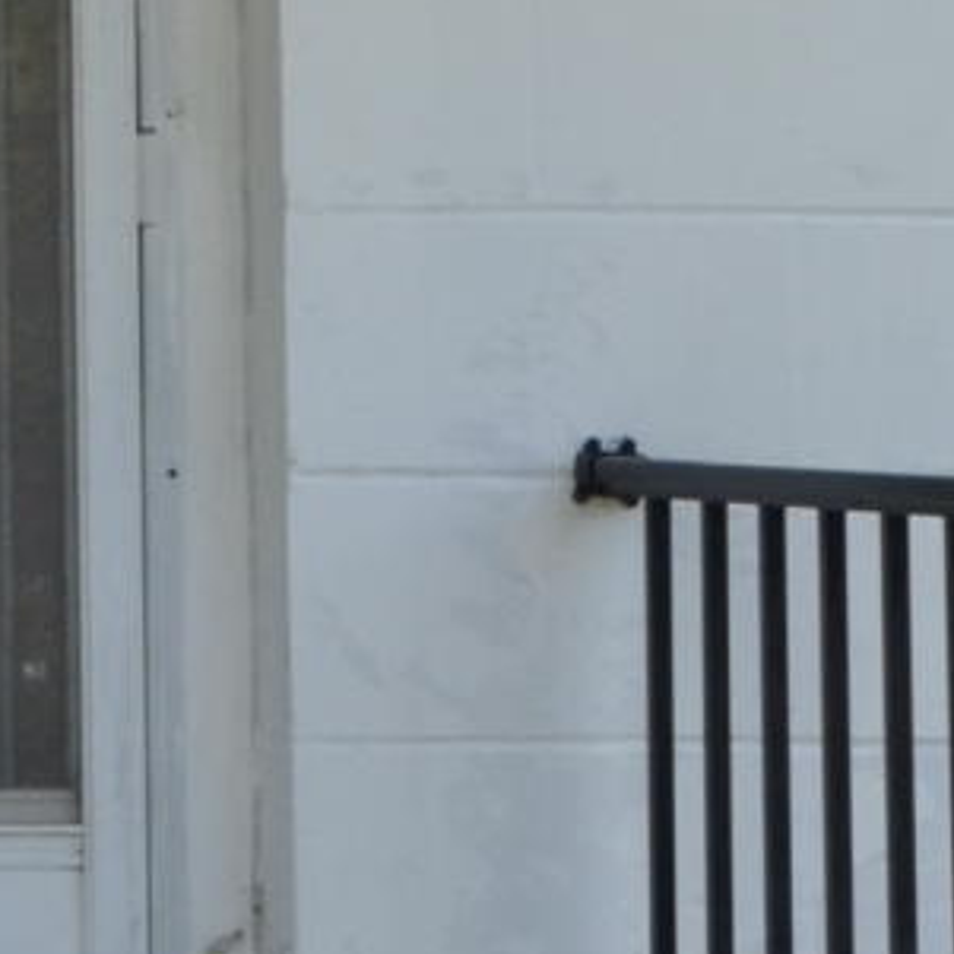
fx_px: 9479
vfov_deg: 5.7
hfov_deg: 5.2
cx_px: -2783
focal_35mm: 304
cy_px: -261
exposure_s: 1/400
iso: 400
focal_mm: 24
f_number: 10
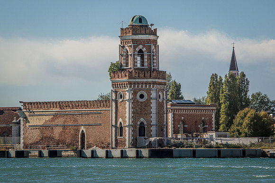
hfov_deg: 9.5
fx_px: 1658
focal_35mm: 217
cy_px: 92
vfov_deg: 6.3
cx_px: 149
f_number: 9
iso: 500
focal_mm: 180
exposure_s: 1/1250
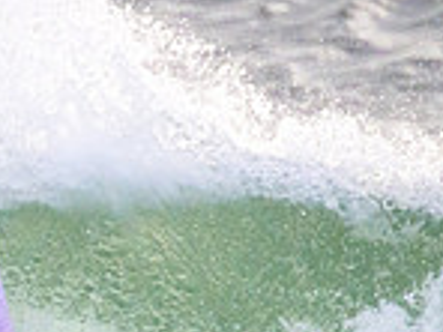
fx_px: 49322
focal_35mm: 3854
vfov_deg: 0.4
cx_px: -264
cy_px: 317
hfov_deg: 0.5
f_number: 11
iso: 2000
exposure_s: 1/2000
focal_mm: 800
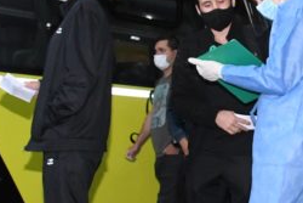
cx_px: 311
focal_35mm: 92
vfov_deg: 14.9
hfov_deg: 21.3
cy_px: 125
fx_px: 775
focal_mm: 20
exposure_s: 1/200
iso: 6400
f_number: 6.3
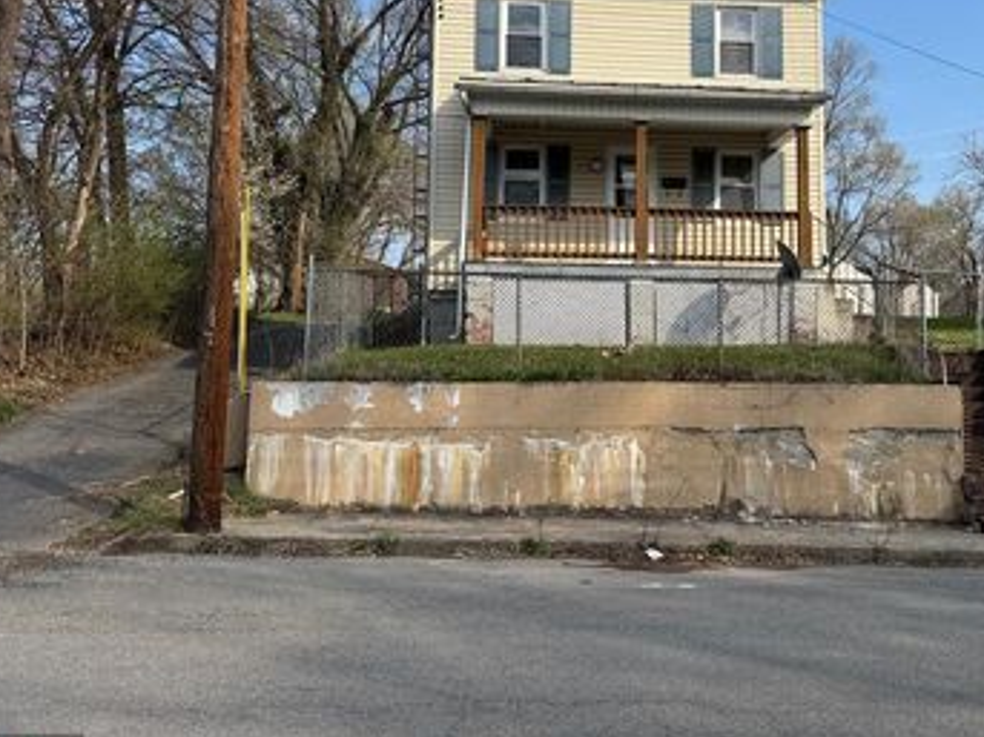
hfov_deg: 52.0
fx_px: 995
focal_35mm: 35
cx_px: 625
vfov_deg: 40.2
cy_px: 254
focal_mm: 6.76
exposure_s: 1/3597
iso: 80
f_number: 1.78
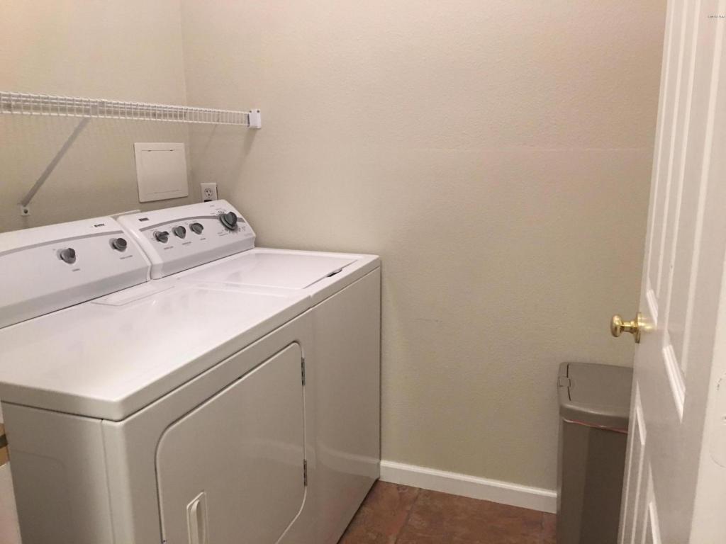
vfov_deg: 48.2
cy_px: 272
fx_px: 608
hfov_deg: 61.7
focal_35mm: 29
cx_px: 363
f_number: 2.2
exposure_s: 1/15
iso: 80
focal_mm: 4.15
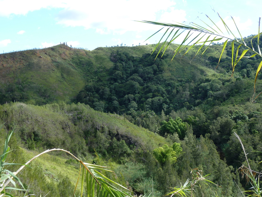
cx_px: 131
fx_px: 318
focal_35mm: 42
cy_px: 98
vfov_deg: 34.3
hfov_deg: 44.8
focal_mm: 6.9
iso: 80
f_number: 4
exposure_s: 1/160
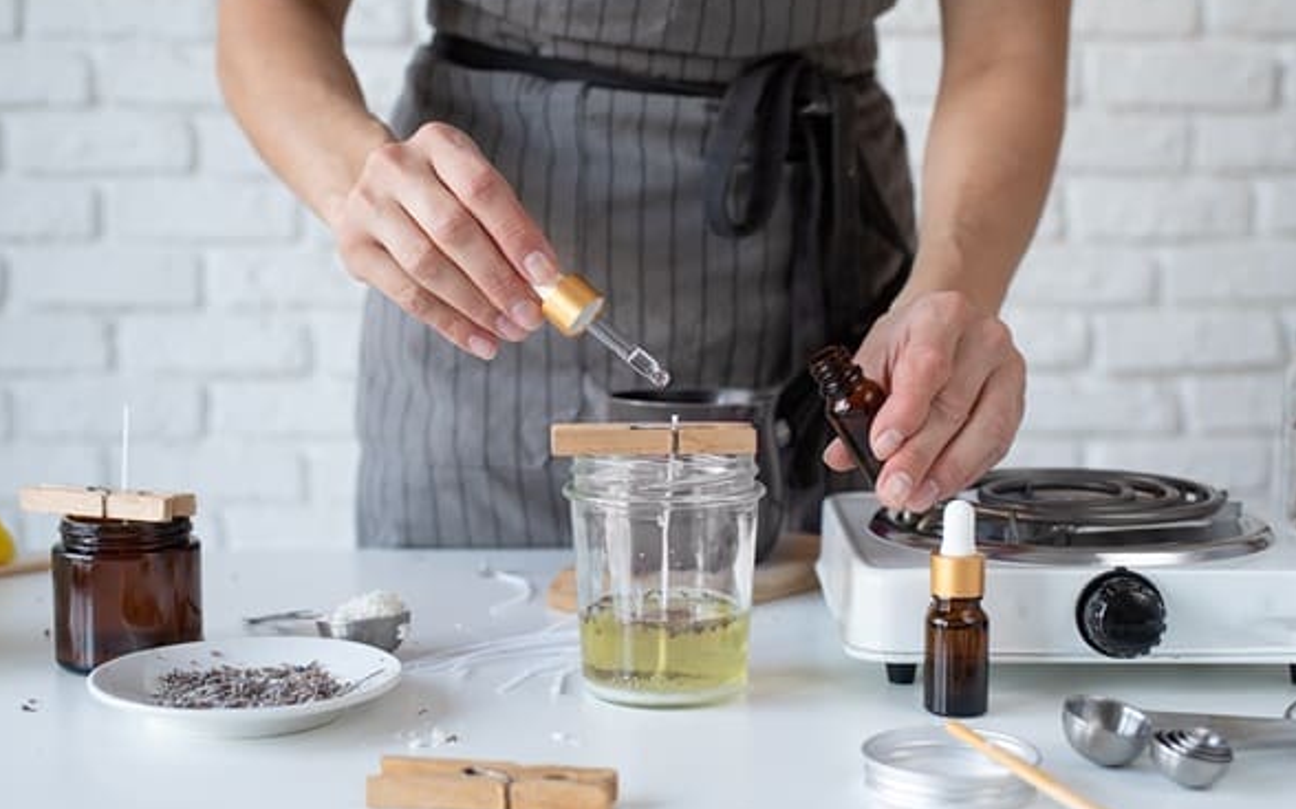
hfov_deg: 38.9
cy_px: 412
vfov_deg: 24.8
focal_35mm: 52
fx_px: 1836
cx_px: 639
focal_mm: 50
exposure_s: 1/80
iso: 500
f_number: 2.2
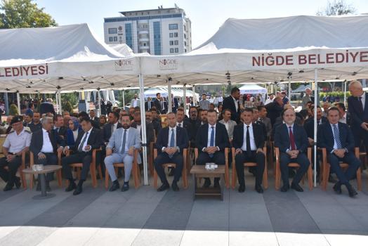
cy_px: 123
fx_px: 368
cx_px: 184
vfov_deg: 36.9
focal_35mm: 36
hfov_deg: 53.1
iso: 100
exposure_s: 1/250
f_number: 6.3
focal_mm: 24
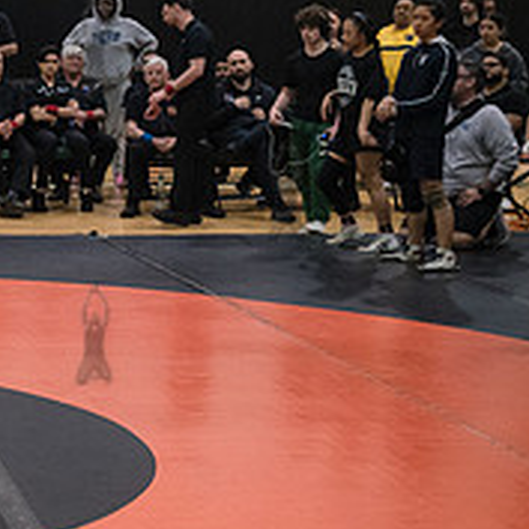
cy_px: 187
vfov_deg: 17.2
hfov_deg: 15.7
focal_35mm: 101
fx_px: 1746
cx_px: -293
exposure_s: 1/500
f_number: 3.2
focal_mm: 35
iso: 5000
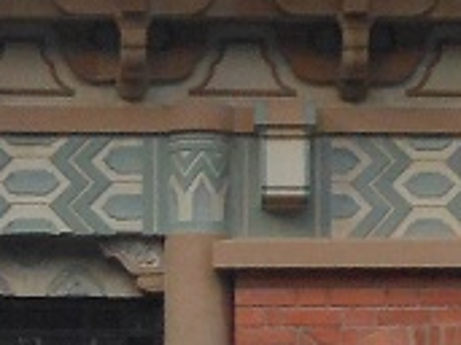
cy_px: -78
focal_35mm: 842
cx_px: -356
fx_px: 11206
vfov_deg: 1.8
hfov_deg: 2.4
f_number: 5.4
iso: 200
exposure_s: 1/320
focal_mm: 21.5
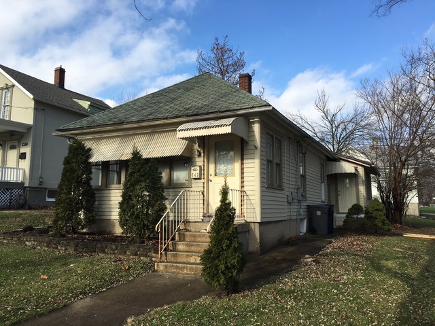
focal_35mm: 29
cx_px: 218
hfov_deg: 61.7
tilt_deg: +9.0
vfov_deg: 48.2
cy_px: 163
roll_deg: +0.4
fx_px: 364
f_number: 2.2
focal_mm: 4.15
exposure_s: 1/927
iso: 25
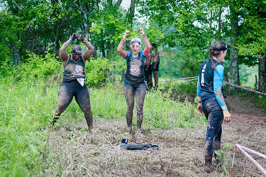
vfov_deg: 10.7
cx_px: 132
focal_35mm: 128
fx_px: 947
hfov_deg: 16.0
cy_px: 90
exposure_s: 1/1250
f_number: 4
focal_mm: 105
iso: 400
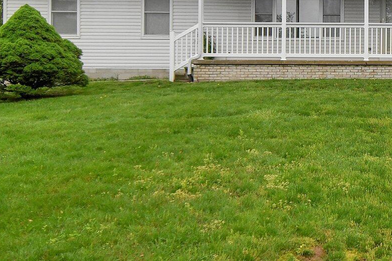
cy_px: 81
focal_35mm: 39
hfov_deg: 44.6
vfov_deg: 33.8
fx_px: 425
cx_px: 360
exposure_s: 1/800
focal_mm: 10
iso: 640
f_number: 6.3
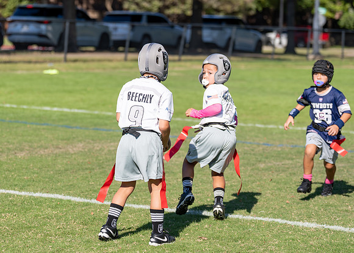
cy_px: 113
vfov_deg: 10.3
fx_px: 1407
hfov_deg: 14.3
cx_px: 134
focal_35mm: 140
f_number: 2.8
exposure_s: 1/6400
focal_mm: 87
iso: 250
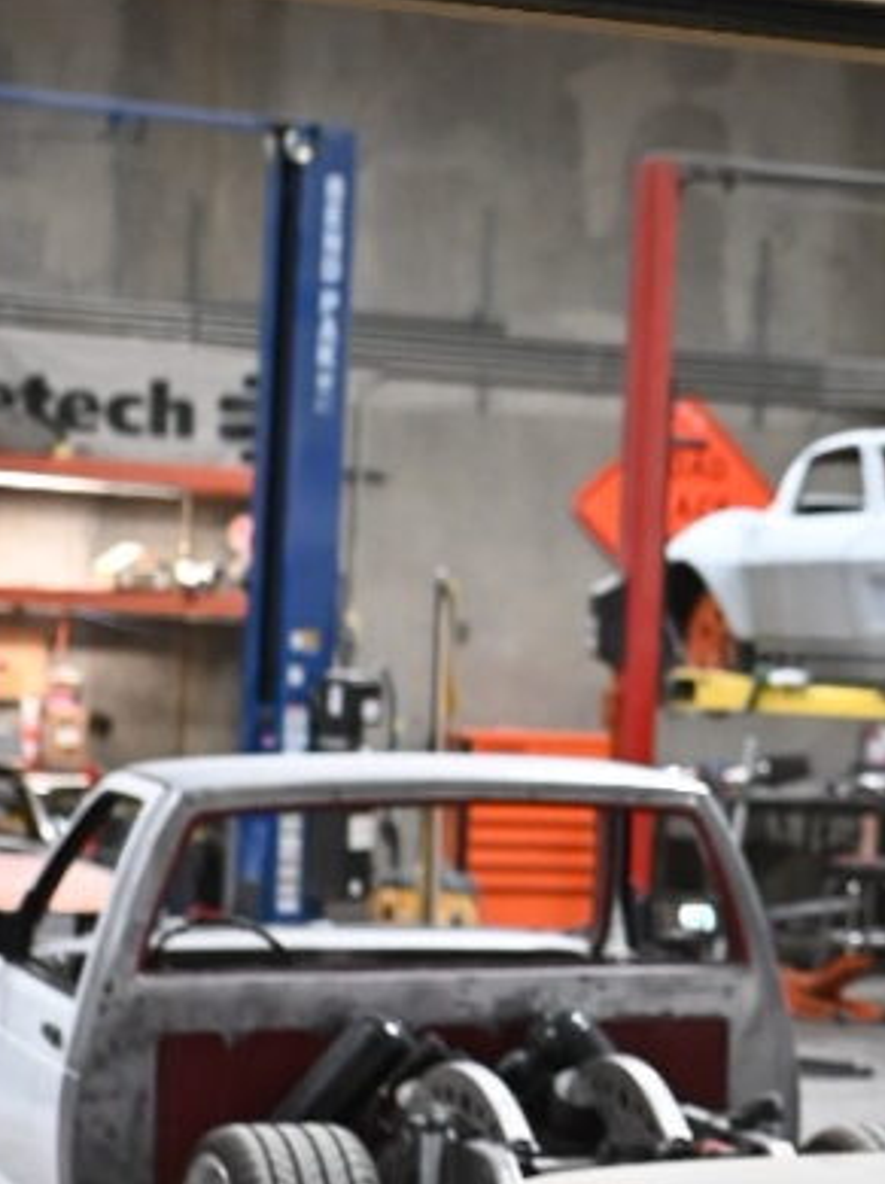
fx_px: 4541
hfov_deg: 10.8
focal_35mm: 133
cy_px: 627
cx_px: 1229
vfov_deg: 14.8
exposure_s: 1/125
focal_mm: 35
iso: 2200
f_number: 2.8
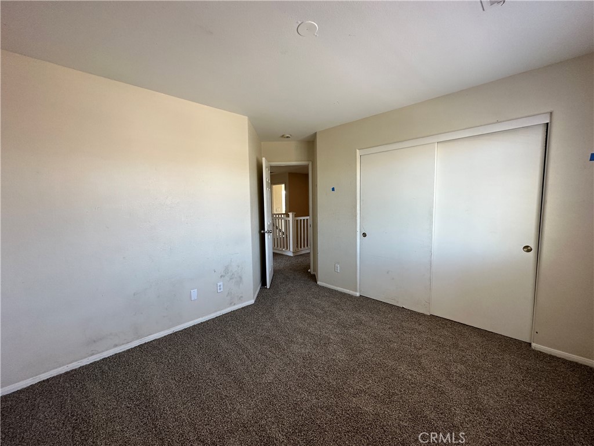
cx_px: 297
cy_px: 223
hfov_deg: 102.1
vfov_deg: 85.7
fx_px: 240
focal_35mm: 14
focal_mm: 2.22
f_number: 2.2
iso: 125
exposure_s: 1/99
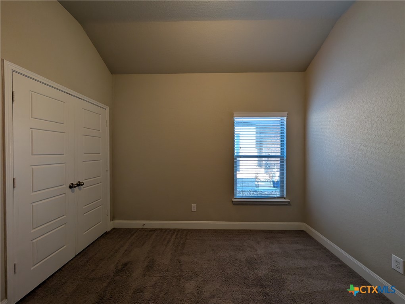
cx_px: 202
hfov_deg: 110.5
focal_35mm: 12
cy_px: 152
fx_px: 141
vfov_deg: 94.6
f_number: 1.7
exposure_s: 1/60
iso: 58
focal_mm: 2.02
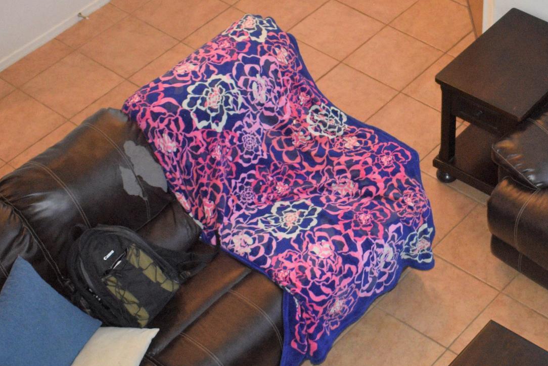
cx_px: 459
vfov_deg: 16.4
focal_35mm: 83
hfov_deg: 24.0
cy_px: 134
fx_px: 1264
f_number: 4
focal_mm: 20
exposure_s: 1/60
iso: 1250
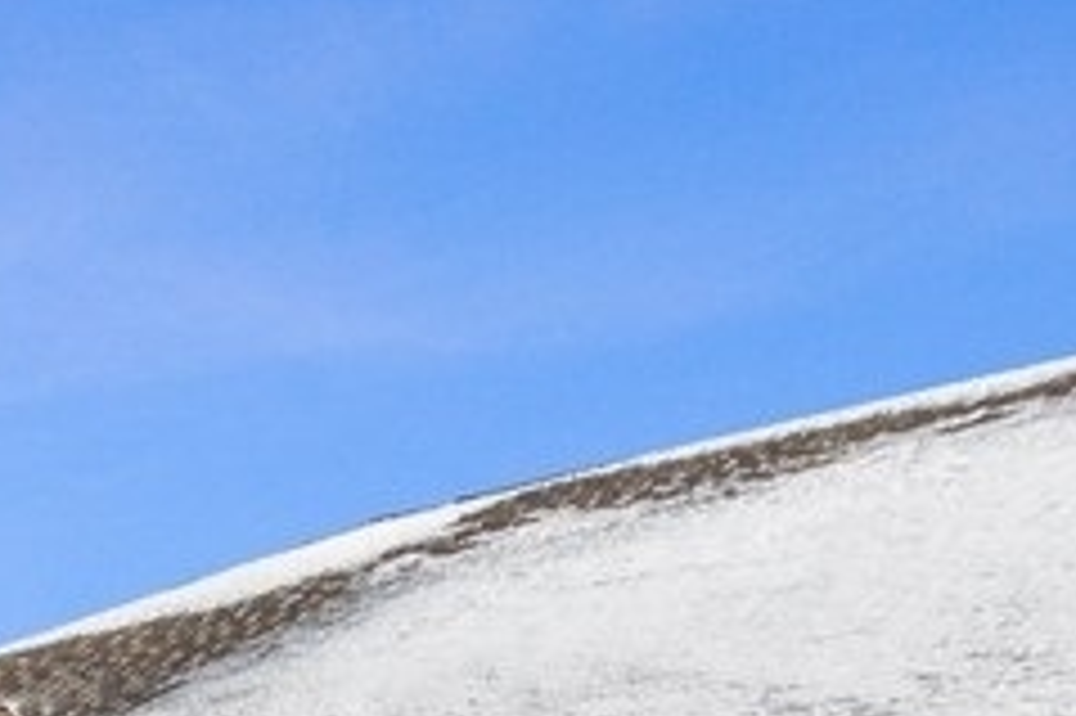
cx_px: -104
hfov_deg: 24.0
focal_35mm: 79
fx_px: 2360
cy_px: 1328
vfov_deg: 14.8
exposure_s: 1/640
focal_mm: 14
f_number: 7.1
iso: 250
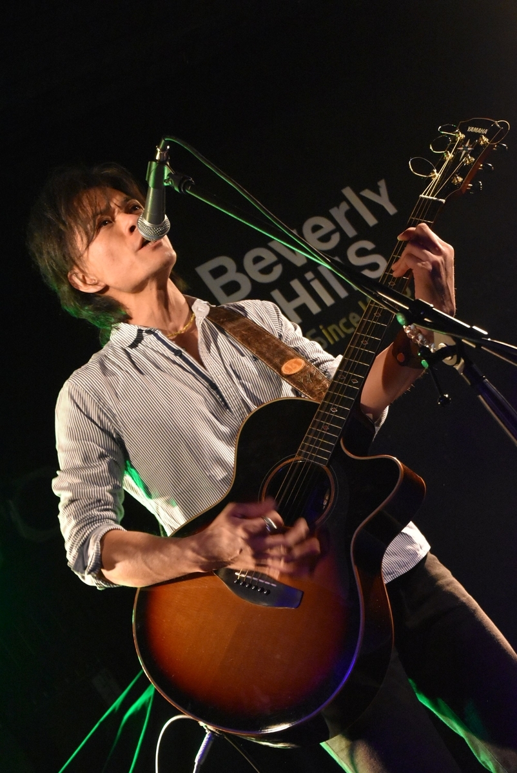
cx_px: 258
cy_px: 386
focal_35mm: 66
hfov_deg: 20.6
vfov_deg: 30.5
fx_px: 1419
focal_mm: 44
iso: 5000
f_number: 4.8
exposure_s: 1/60
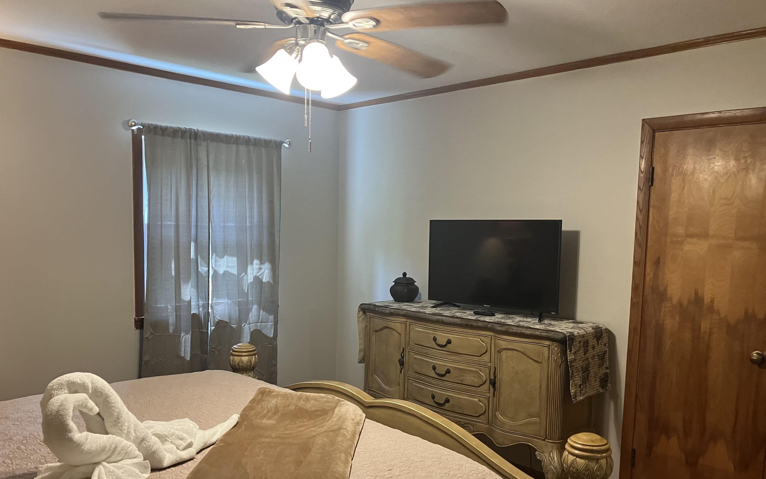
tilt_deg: -6.5
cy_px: 287
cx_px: 380
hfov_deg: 62.9
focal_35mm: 30
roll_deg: -0.9
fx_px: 626
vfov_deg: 41.7
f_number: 1.8
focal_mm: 3.99
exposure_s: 1/60
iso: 200
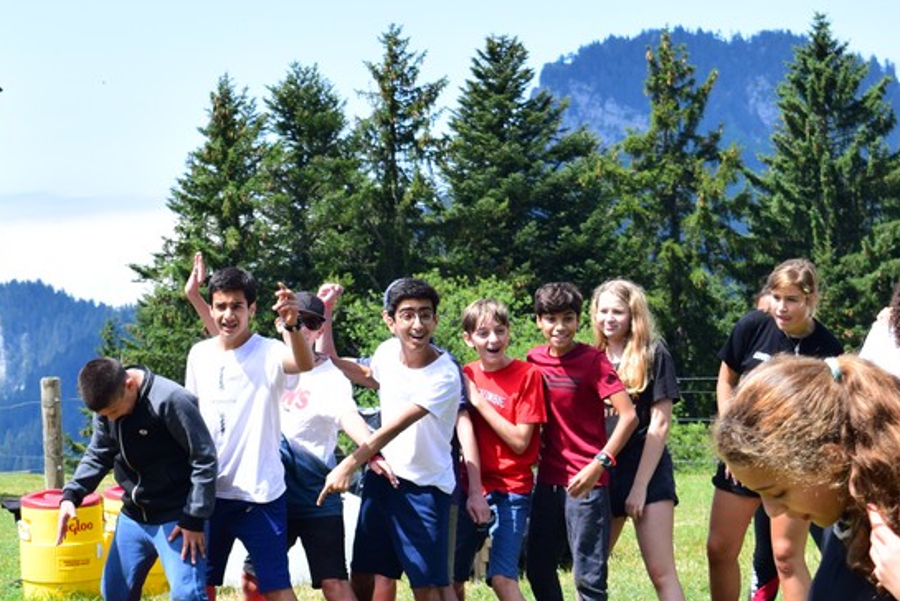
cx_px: 302
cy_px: 397
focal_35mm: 155
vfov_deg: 8.9
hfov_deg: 13.2
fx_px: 3875
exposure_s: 1/1250
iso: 800
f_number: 8
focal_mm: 55
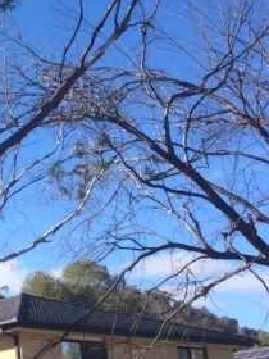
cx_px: -105
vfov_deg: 22.7
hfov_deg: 16.5
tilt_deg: +25.7
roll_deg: +2.7
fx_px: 860
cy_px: 5
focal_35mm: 83
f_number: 2.2
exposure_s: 1/1208
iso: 32
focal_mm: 4.15
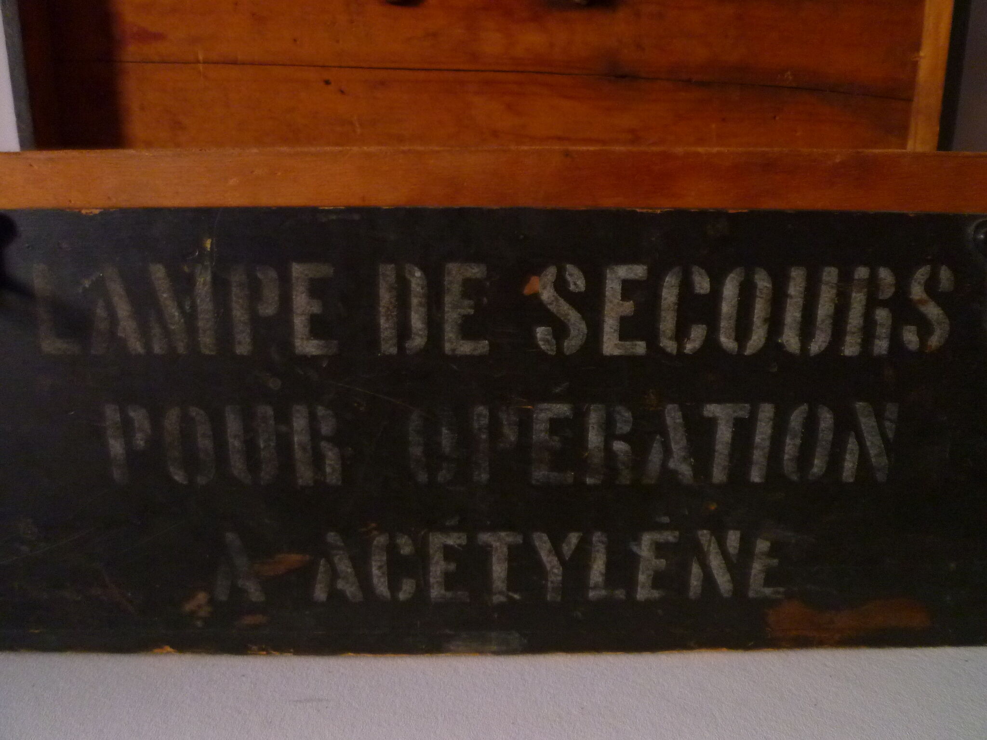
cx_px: 494
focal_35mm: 25
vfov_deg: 54.9
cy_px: 370
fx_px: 713
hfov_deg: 69.4
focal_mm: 4.5
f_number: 2.8
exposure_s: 1/4
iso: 400
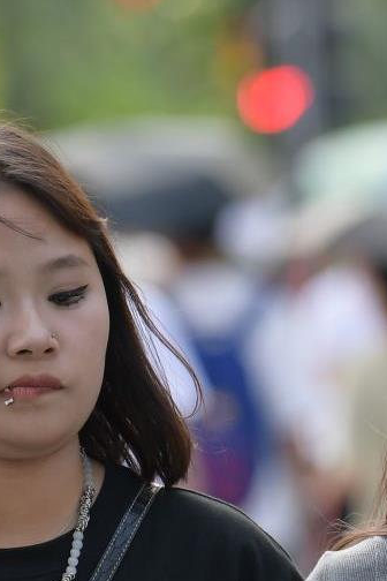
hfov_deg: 1.6
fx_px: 13463
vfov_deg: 2.5
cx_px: 568
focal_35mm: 835
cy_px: 1204
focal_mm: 170
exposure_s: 1/640
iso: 320
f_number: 4
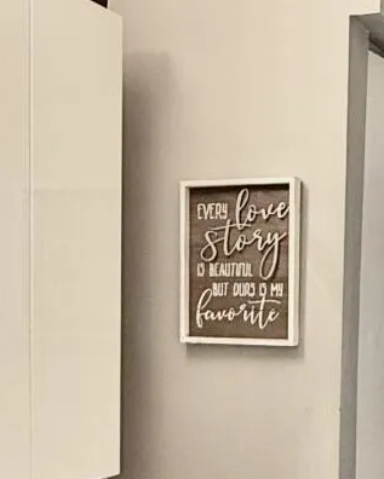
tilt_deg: -4.5
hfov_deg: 21.9
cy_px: 375
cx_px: 310
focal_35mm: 69
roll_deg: -1.5
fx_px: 980
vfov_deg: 27.0
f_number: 2.2
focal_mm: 2.22
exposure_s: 1/120
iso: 400
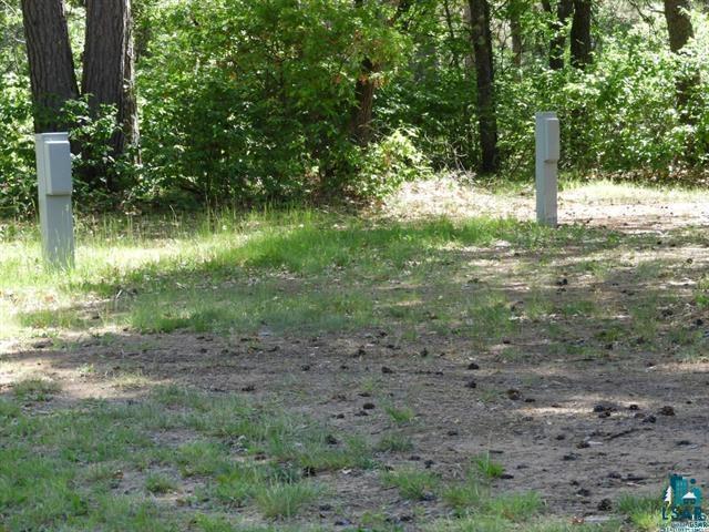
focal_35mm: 125
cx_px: 354
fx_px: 2560
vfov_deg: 11.9
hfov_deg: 15.8
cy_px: 266
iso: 100
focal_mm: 22.4
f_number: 5
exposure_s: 1/60
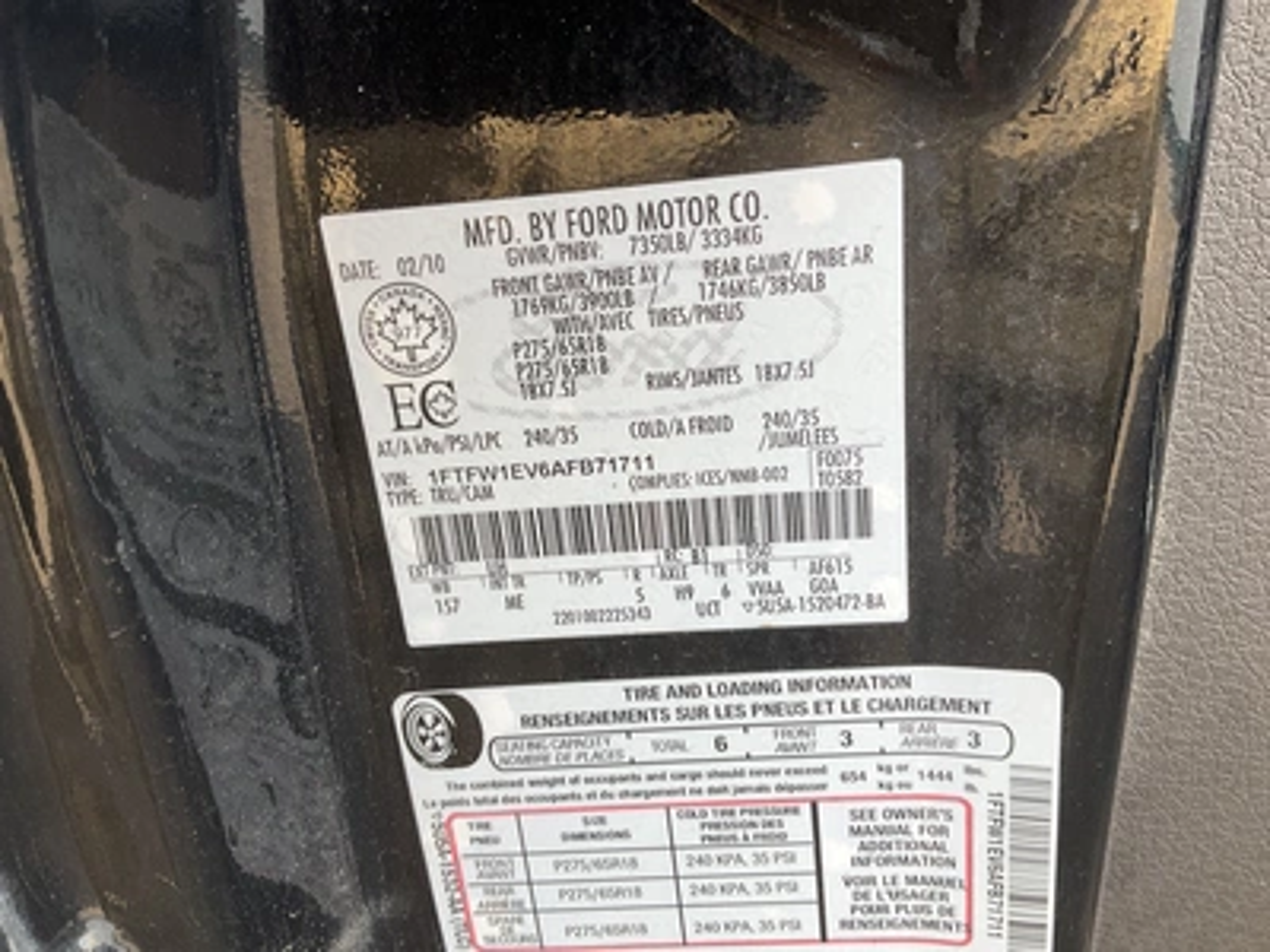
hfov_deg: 61.7
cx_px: 635
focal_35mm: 29
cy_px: 476
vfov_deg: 48.2
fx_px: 1064
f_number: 1.8
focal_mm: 3
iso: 16
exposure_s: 1/131
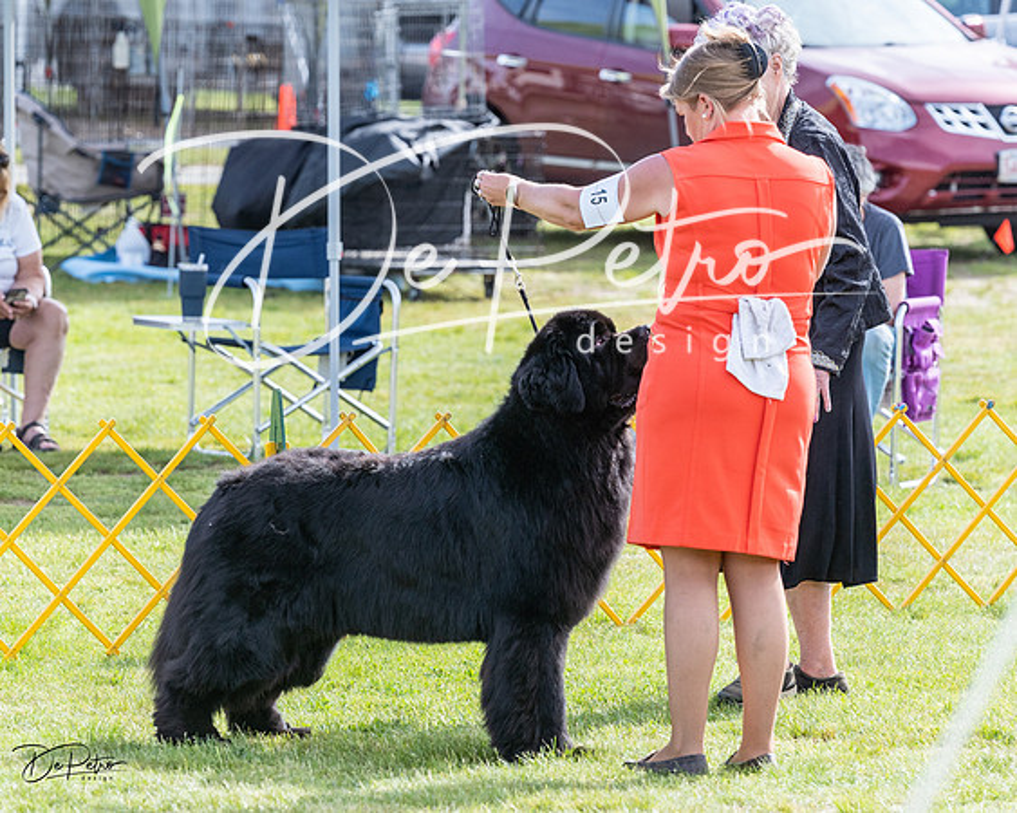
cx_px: 430
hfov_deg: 7.6
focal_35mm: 254
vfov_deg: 6.1
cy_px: 354
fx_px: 7652
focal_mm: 200
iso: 640
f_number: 5.6
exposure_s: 1/1250
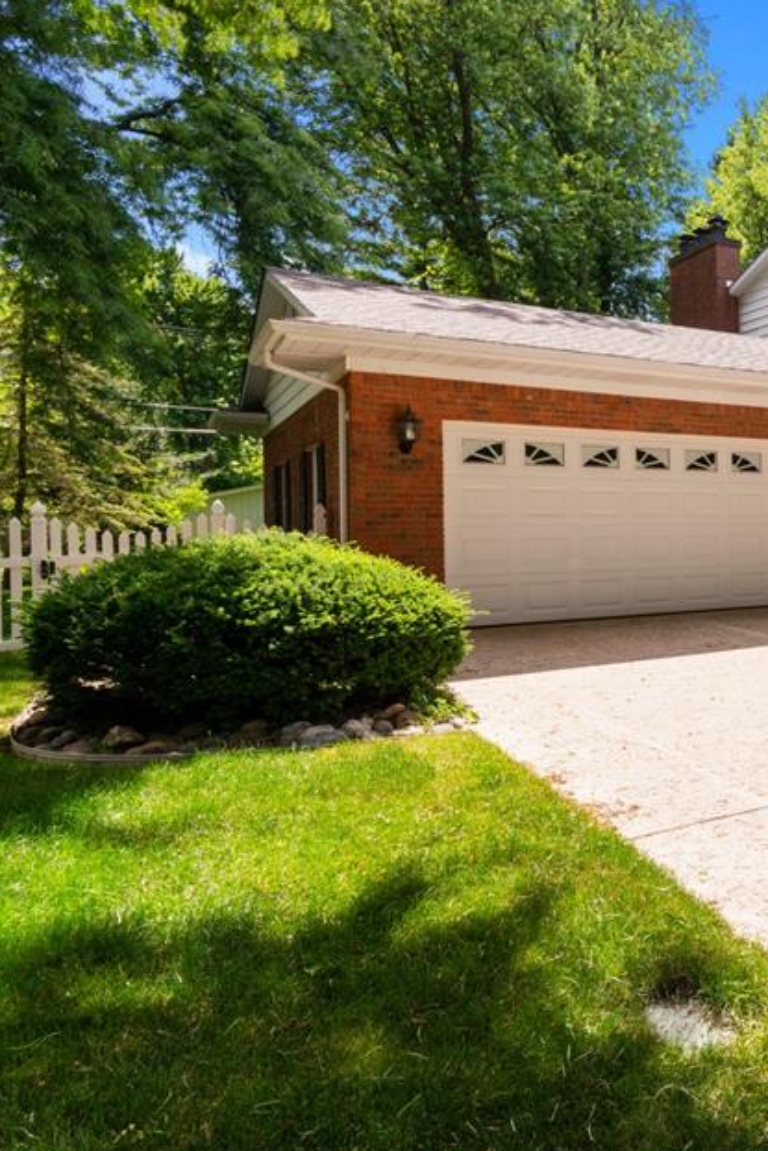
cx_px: 848
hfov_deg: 38.3
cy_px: 536
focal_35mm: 28
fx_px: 895
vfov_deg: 65.4
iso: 320
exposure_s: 1/160
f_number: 9
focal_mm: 17
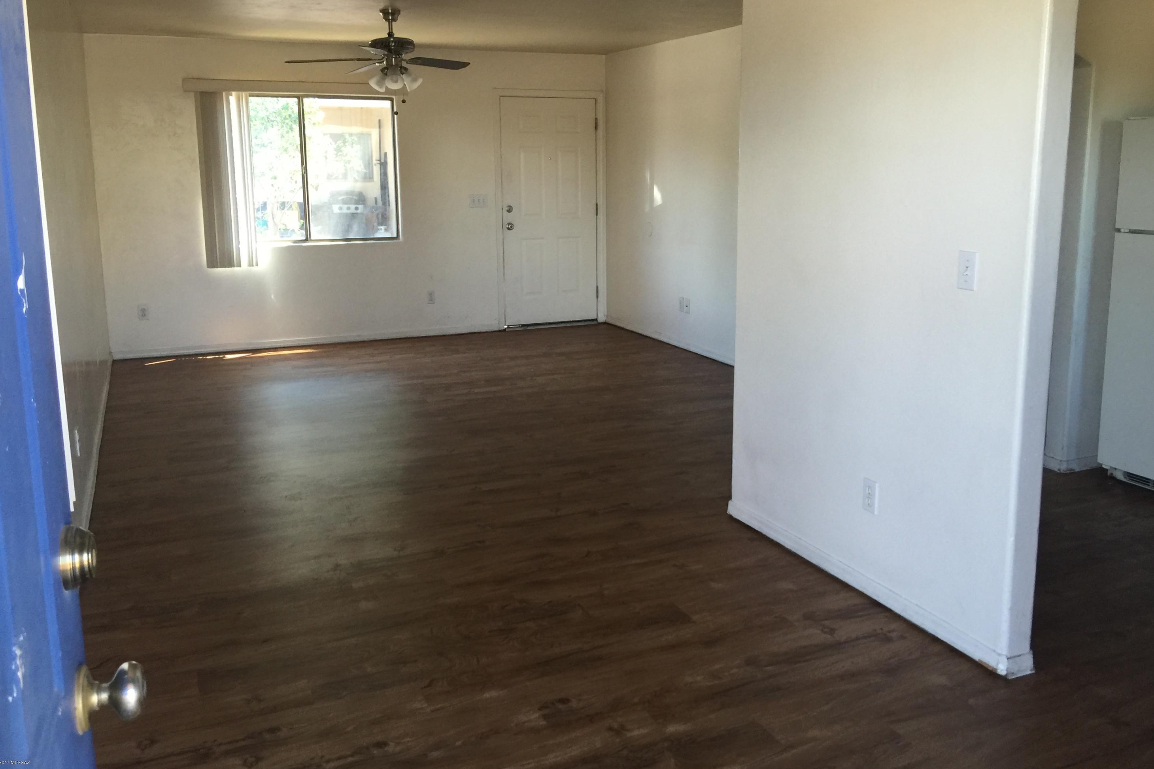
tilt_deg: -12.5
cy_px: 346
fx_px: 994
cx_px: 586
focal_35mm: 31
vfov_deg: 42.3
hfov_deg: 60.3
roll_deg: -1.0
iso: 40
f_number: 2.2
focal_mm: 4.15
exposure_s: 1/30
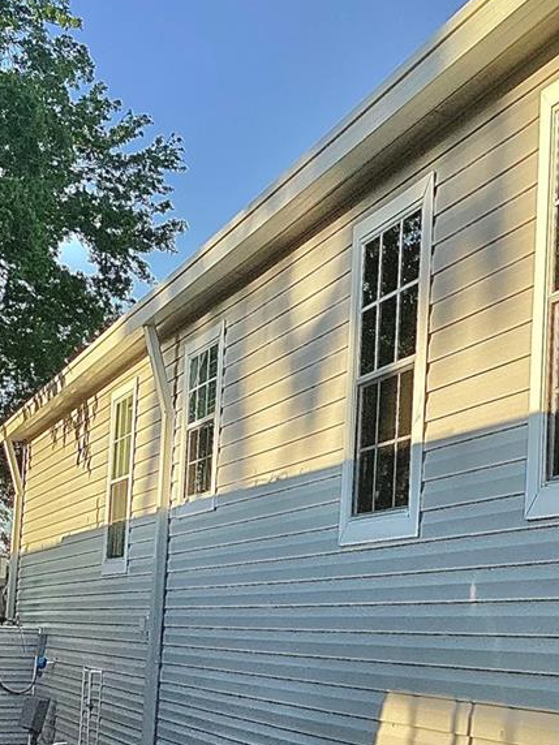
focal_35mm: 65
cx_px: 490
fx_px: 1400
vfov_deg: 29.6
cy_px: 512
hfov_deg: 22.1
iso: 25
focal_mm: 3.3
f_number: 2.4
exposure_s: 1/754
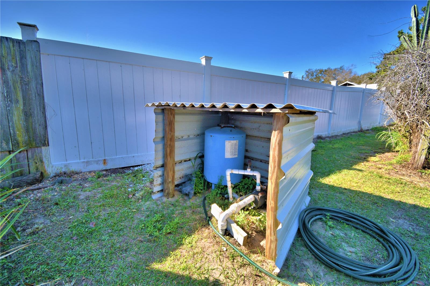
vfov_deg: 77.3
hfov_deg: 100.4
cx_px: 215
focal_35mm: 15
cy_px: 143
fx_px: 179
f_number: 4.5
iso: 100
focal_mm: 10
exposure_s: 1/640
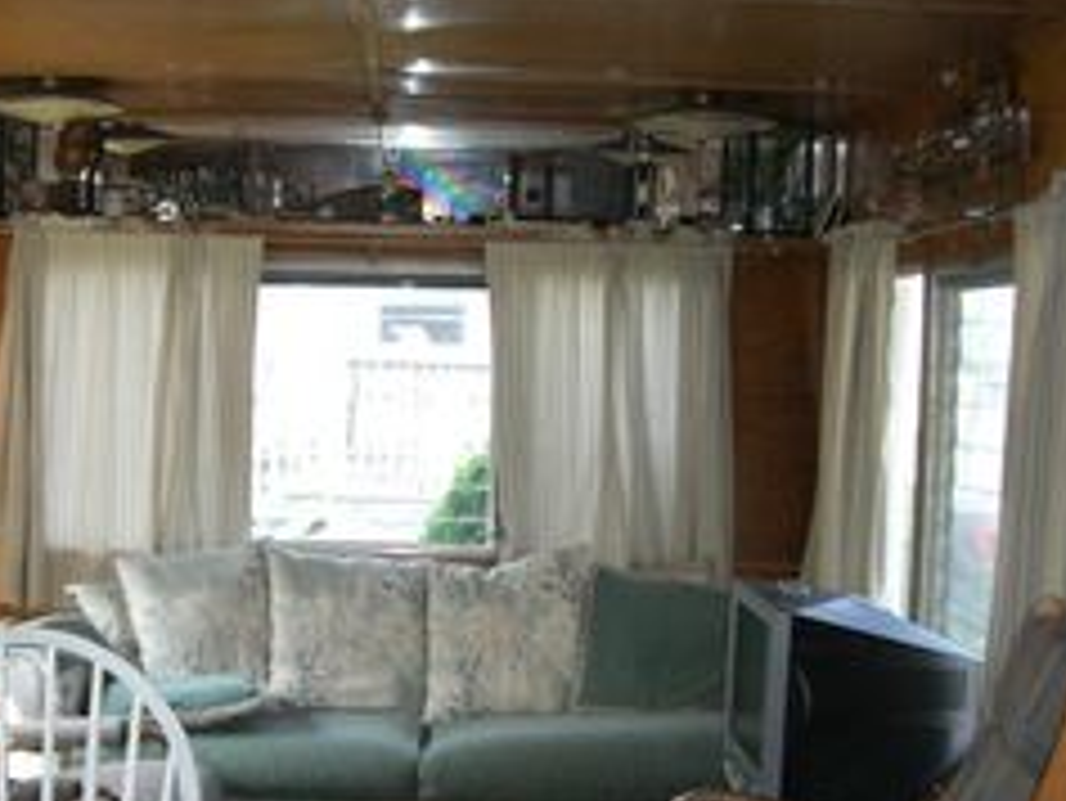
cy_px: 572
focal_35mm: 59
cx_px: 490
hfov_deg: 32.7
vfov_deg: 24.6
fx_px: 1818
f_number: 2.7
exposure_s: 1/80
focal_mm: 6.2
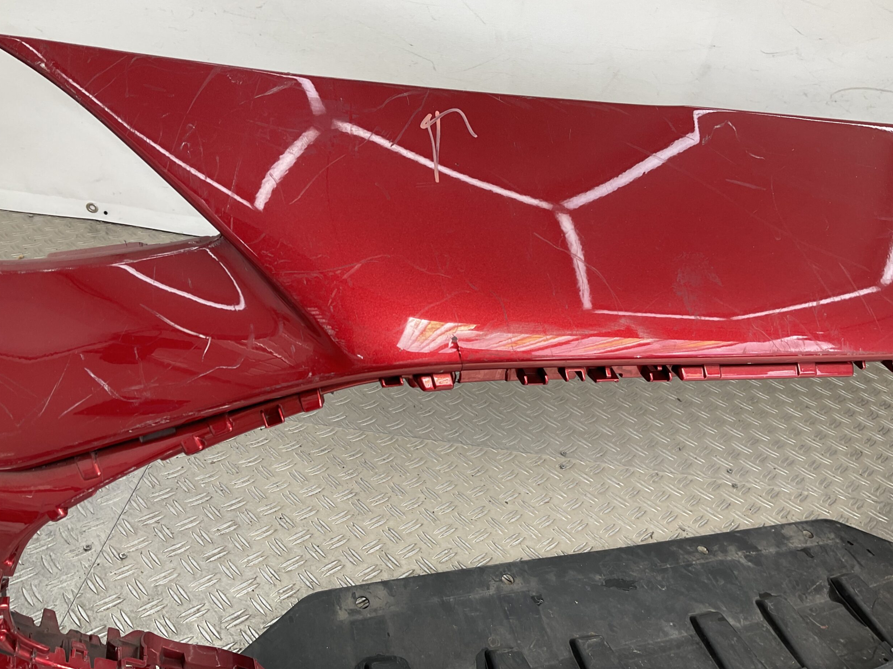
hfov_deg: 60.0
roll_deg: -11.2
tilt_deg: -31.2
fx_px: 774
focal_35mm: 30
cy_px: 343
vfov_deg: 46.8
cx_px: 440
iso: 16
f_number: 1.8
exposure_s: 1/122
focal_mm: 3
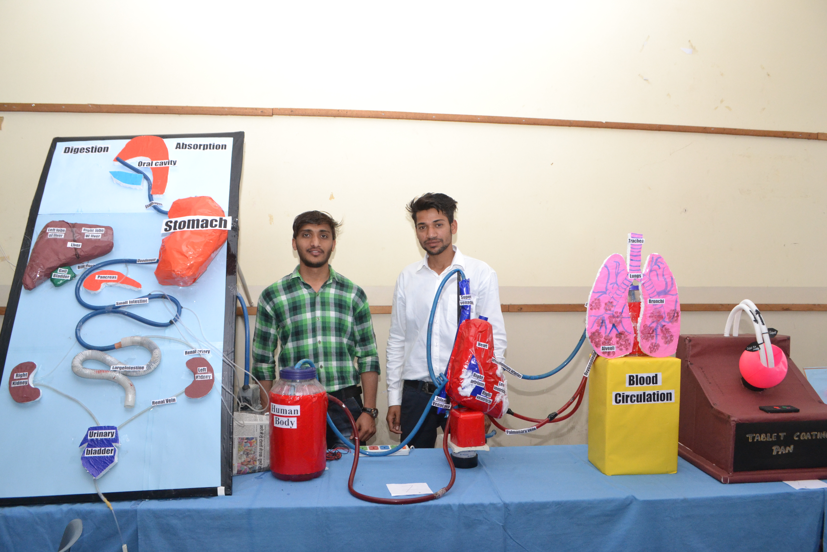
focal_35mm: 27
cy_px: 276
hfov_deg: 67.4
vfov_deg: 47.9
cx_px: 414
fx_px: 620
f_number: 7.1
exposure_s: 1/200
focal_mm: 18
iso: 1600
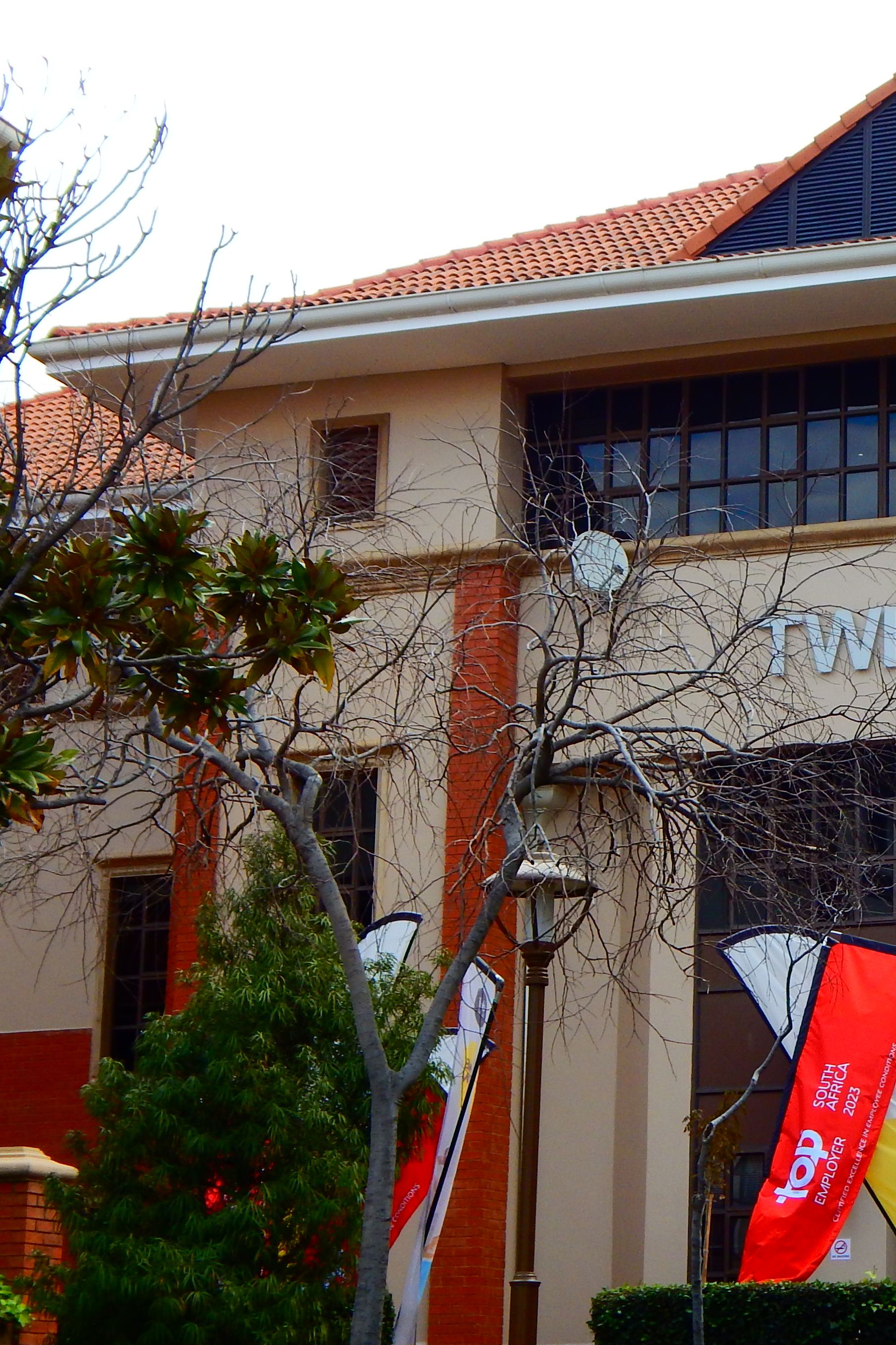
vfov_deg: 23.9
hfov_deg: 15.6
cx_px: 1005
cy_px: 707
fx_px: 3173
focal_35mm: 85
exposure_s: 1/320
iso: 125
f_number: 3.7
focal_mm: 8.6
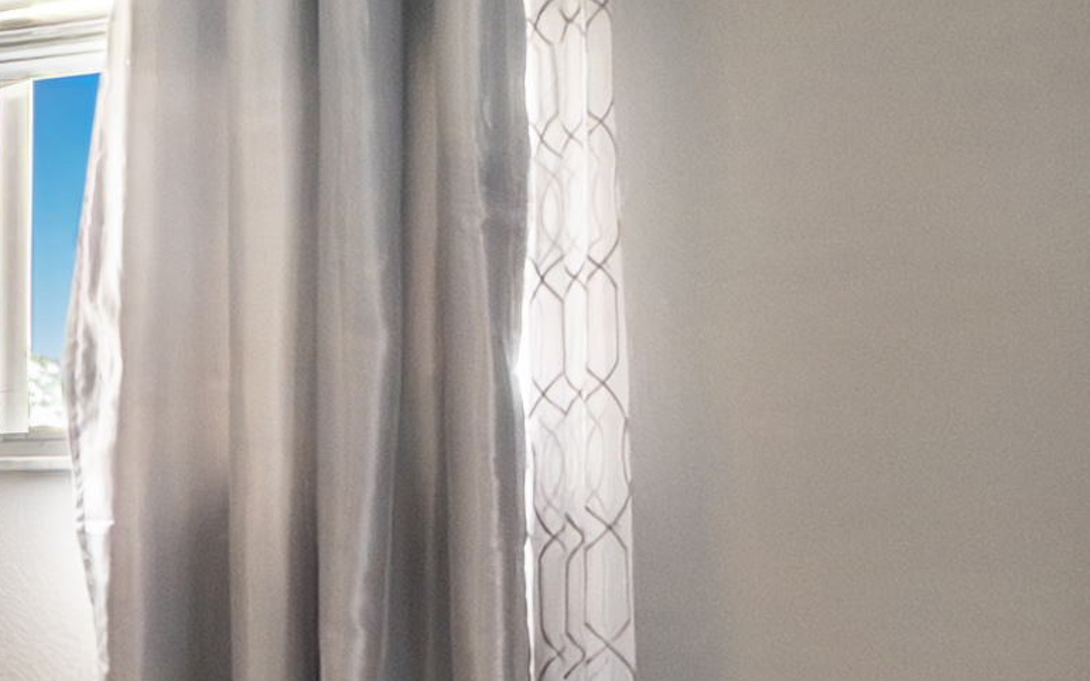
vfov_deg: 16.3
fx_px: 2317
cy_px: 745
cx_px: -1387
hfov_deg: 16.0
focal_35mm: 78
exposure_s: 1/15
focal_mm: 10
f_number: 11
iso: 160
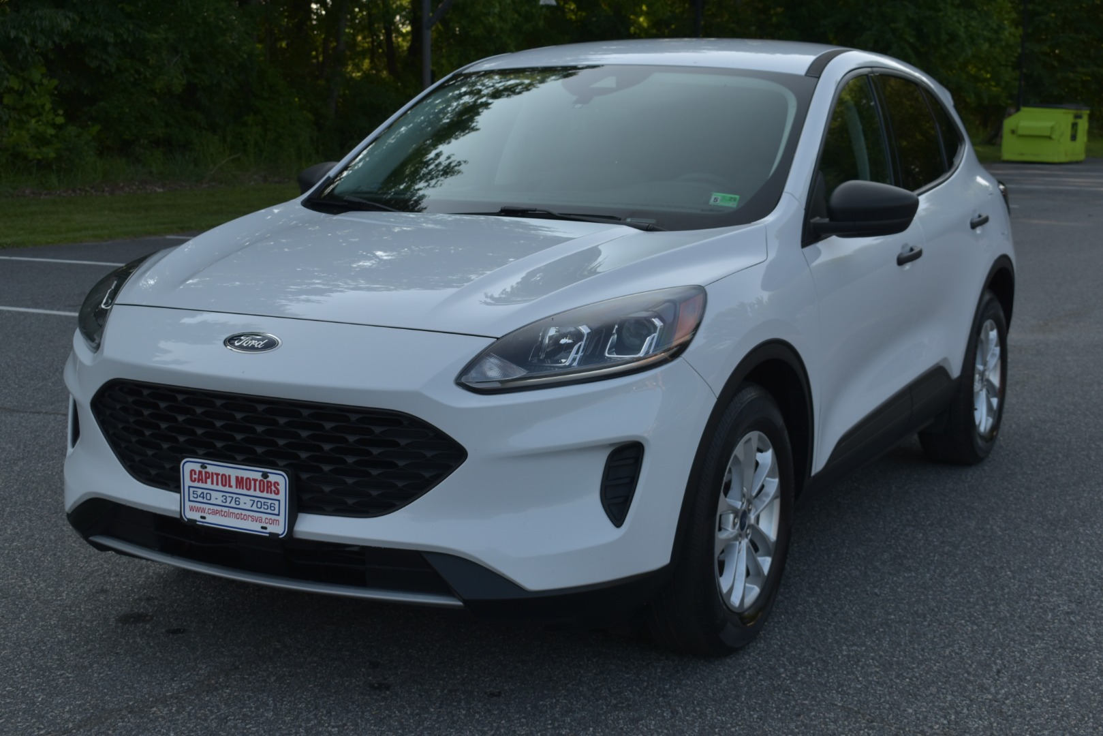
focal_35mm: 52
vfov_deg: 25.8
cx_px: 552
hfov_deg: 37.8
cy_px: 368
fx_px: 1609
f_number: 7.1
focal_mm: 35
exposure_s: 1/200
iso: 100
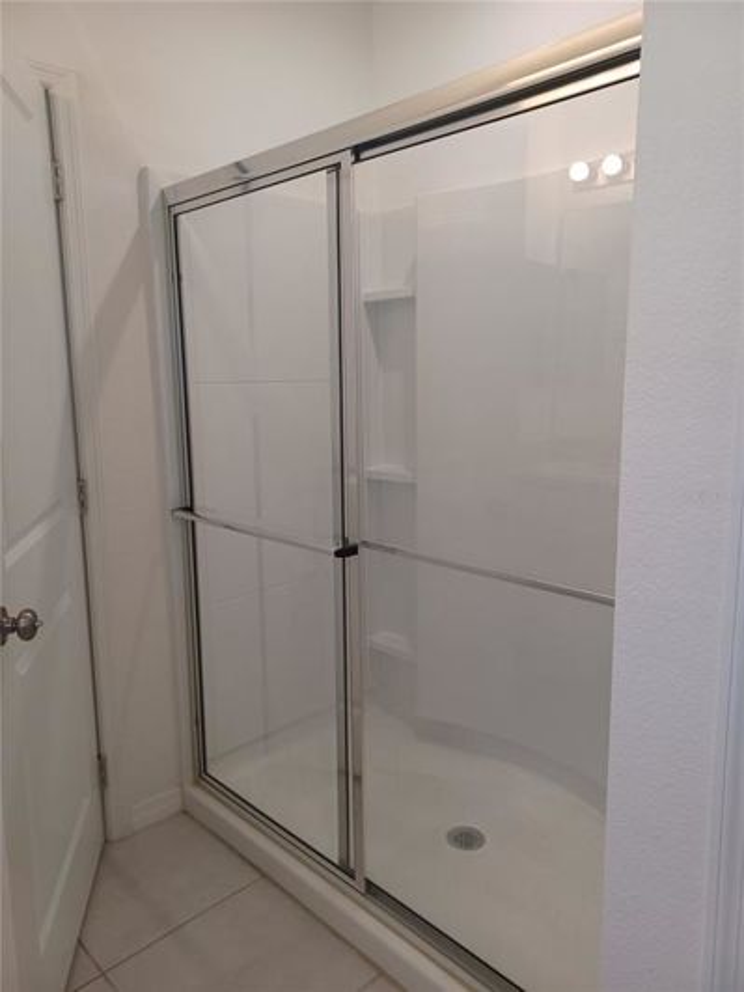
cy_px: 496
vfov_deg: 69.4
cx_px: 372
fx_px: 716
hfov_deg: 54.9
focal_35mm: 25
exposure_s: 1/60
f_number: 1.8
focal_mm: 4.6
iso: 200
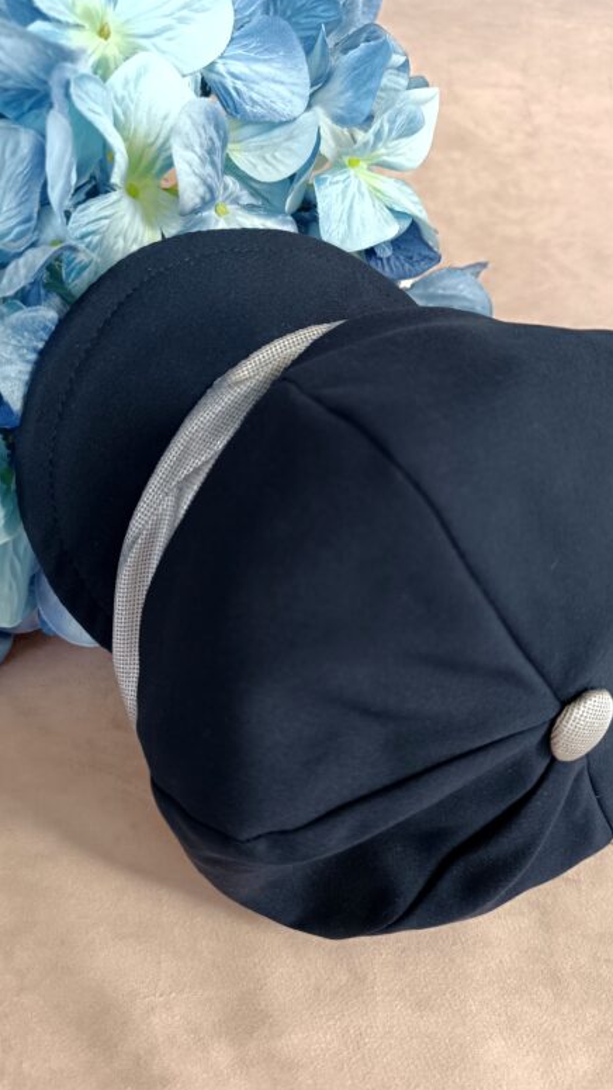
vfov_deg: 69.8
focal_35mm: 27
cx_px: 332
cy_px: 529
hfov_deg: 42.9
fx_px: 780
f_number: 1.65
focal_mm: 6.14
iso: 280
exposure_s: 1/100
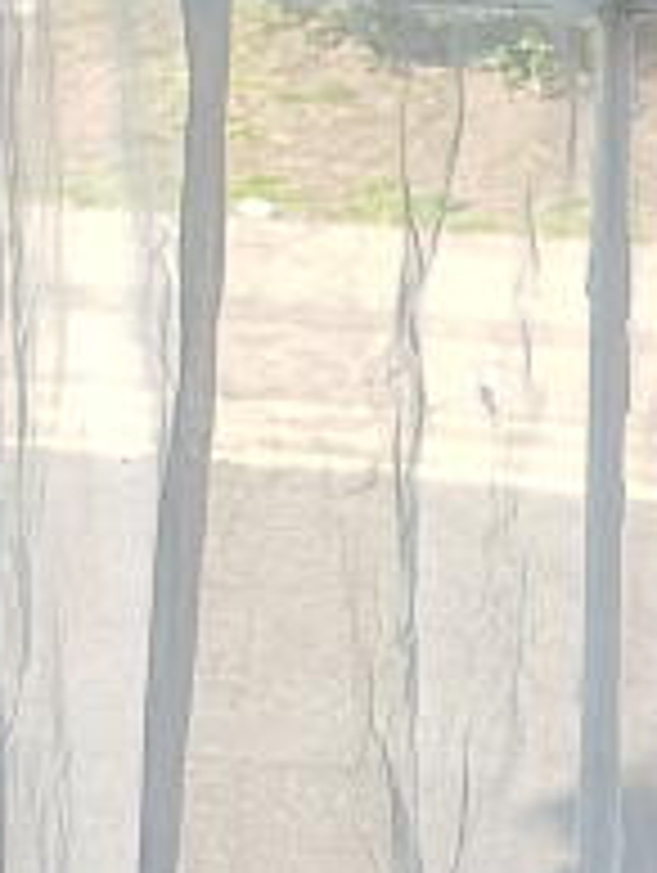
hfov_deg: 10.8
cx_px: 302
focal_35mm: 137
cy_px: -76
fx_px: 3459
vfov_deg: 14.1
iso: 40
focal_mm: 4.3
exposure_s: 1/169
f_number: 1.7
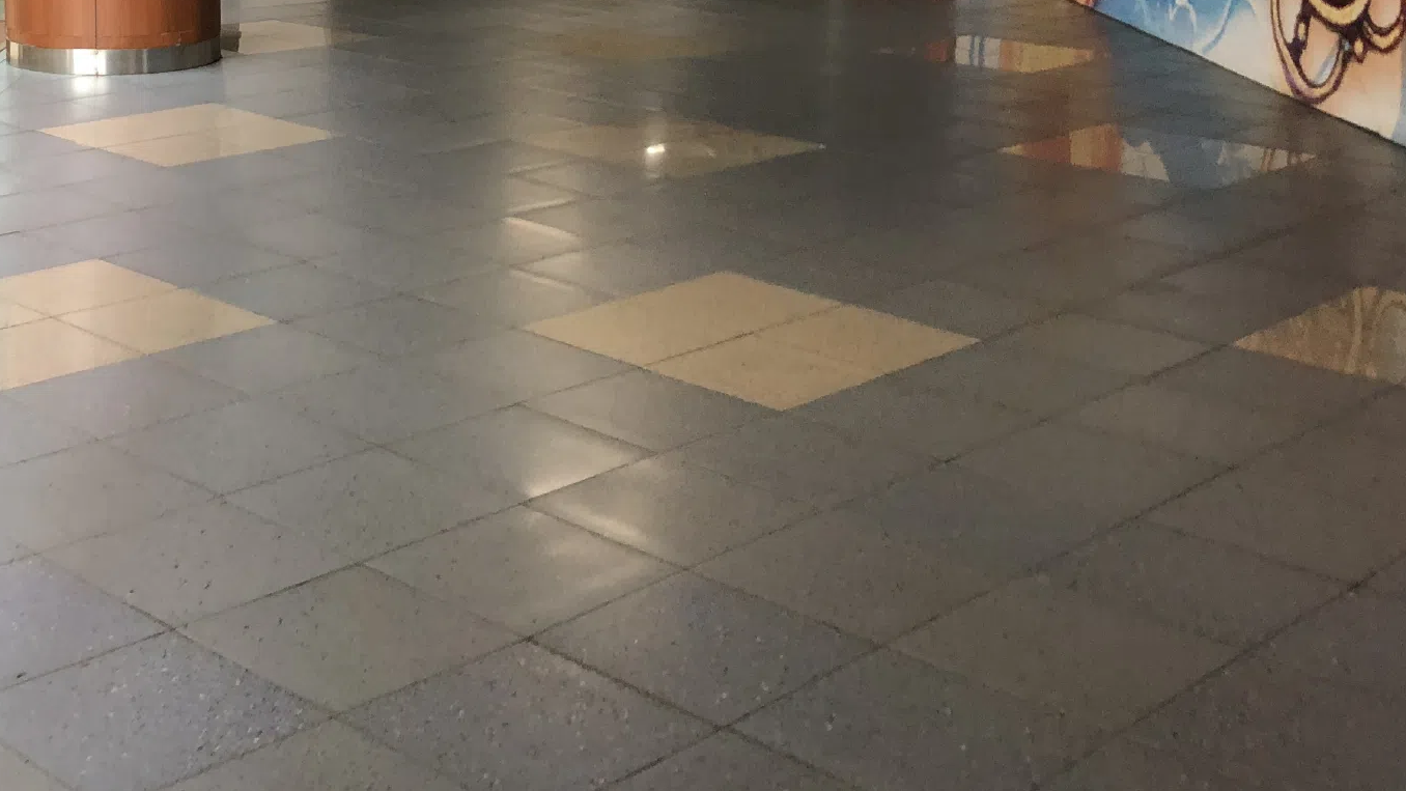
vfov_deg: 21.4
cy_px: -16
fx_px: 2013
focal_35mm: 54
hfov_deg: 37.9
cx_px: 418
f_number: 1.8
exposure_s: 1/33
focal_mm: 4
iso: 40
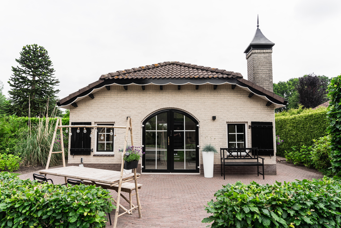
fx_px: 234
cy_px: 114
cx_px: 168
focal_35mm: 25
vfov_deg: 51.9
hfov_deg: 72.2
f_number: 9
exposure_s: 1/100
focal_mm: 24
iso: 100
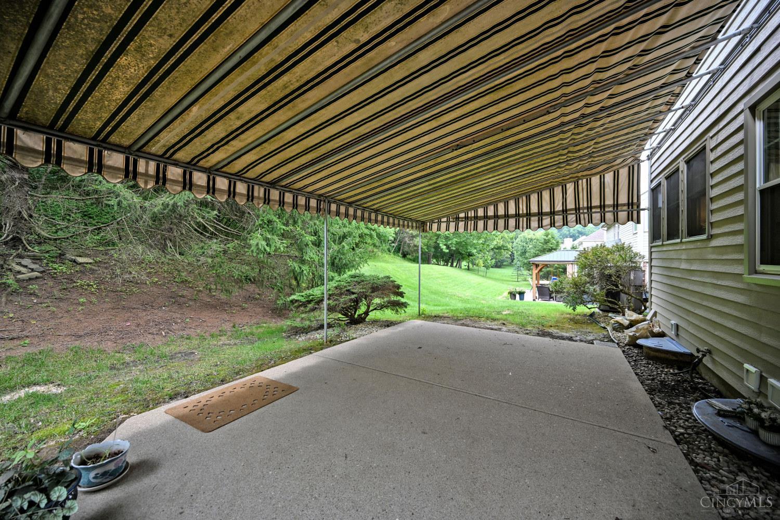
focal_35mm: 14
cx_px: 390
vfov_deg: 81.2
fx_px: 303
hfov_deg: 104.3
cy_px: 260
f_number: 4
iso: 220
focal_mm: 14
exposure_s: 1/250
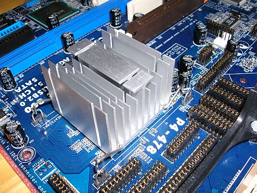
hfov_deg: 52.7
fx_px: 260
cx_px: 128
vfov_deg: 40.6
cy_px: 96
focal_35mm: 35
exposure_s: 1/60.1
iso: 50
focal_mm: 5.8
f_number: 5.6
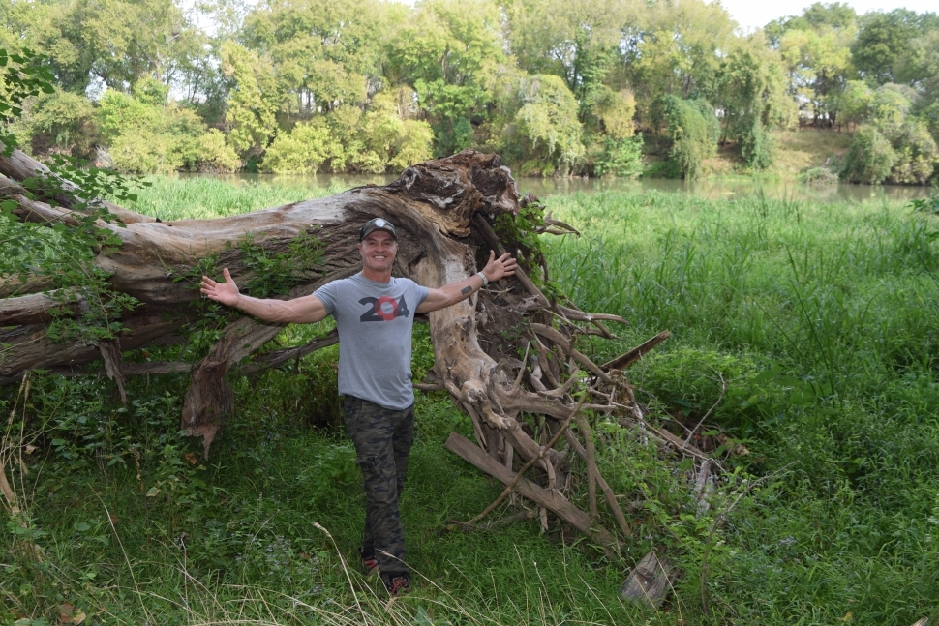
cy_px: 318
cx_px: 482
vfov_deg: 38.9
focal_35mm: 34
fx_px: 887
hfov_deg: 55.8
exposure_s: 1/125
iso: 125
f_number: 5.6
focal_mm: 22
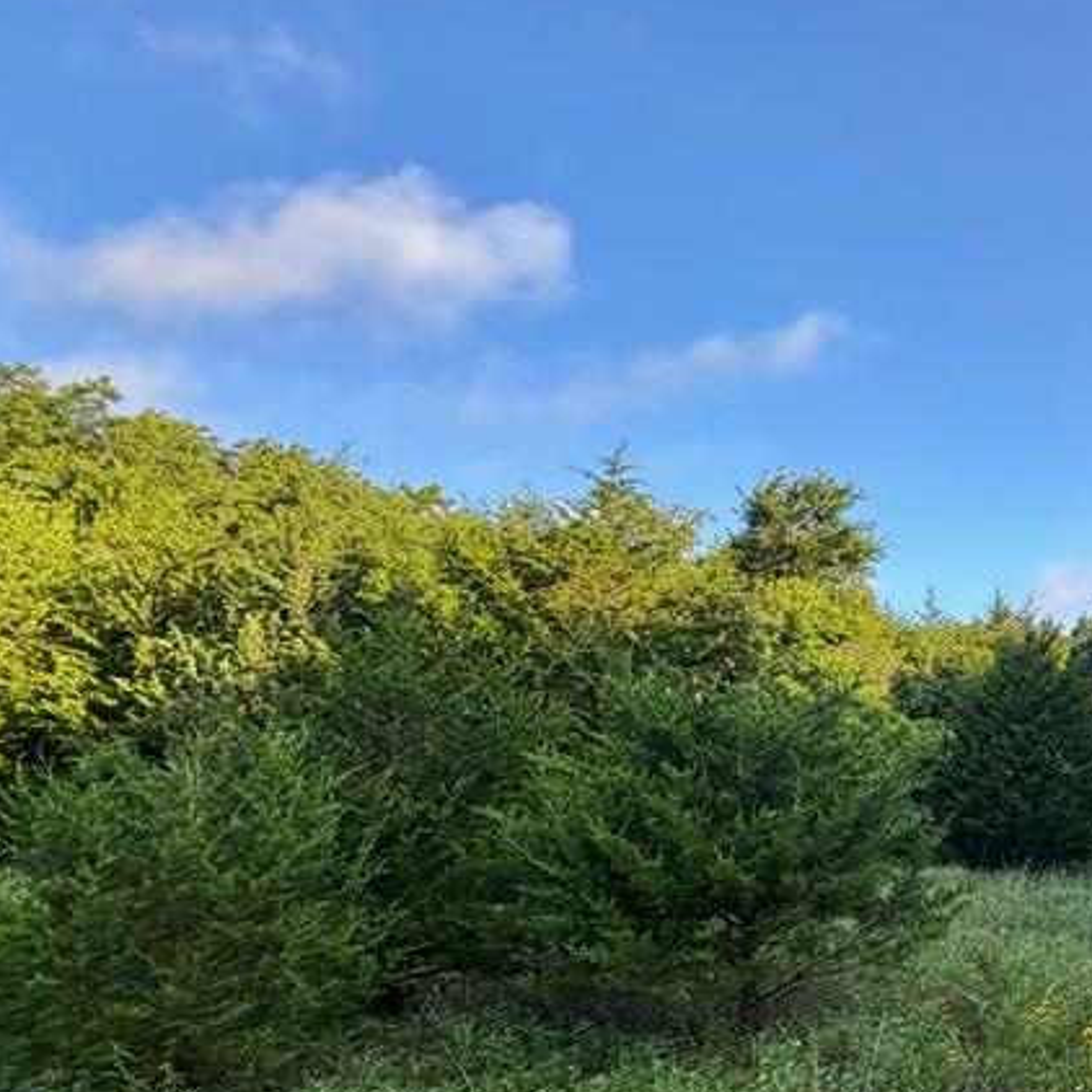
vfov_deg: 53.1
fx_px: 1071
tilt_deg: +2.8
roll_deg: +0.6
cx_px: 1232
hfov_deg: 41.6
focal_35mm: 30
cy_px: 714
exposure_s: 1/502
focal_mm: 2.22
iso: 50
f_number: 2.2
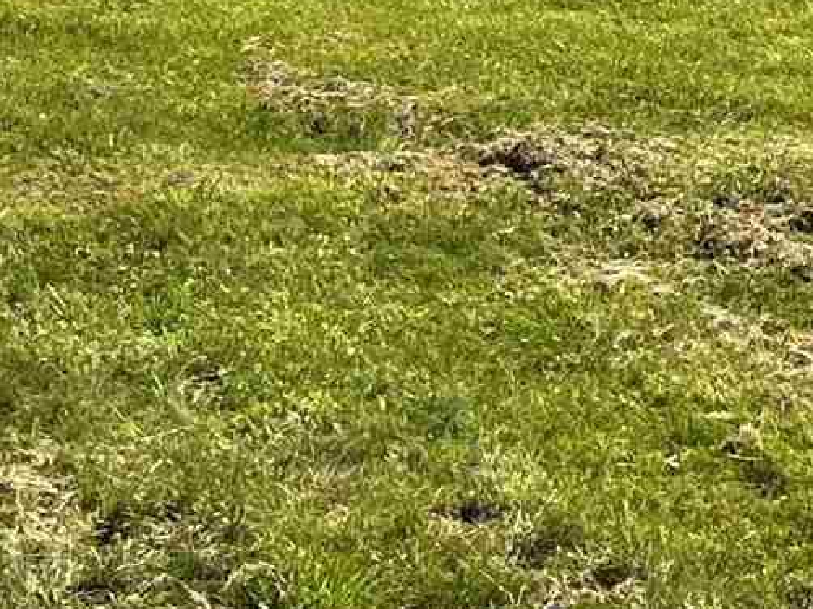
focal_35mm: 147
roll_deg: +1.0
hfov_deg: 12.5
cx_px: 1360
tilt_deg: -0.5
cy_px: -588
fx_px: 3451
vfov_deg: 9.5
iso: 80
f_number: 1.78
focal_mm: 6.86
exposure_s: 1/2203
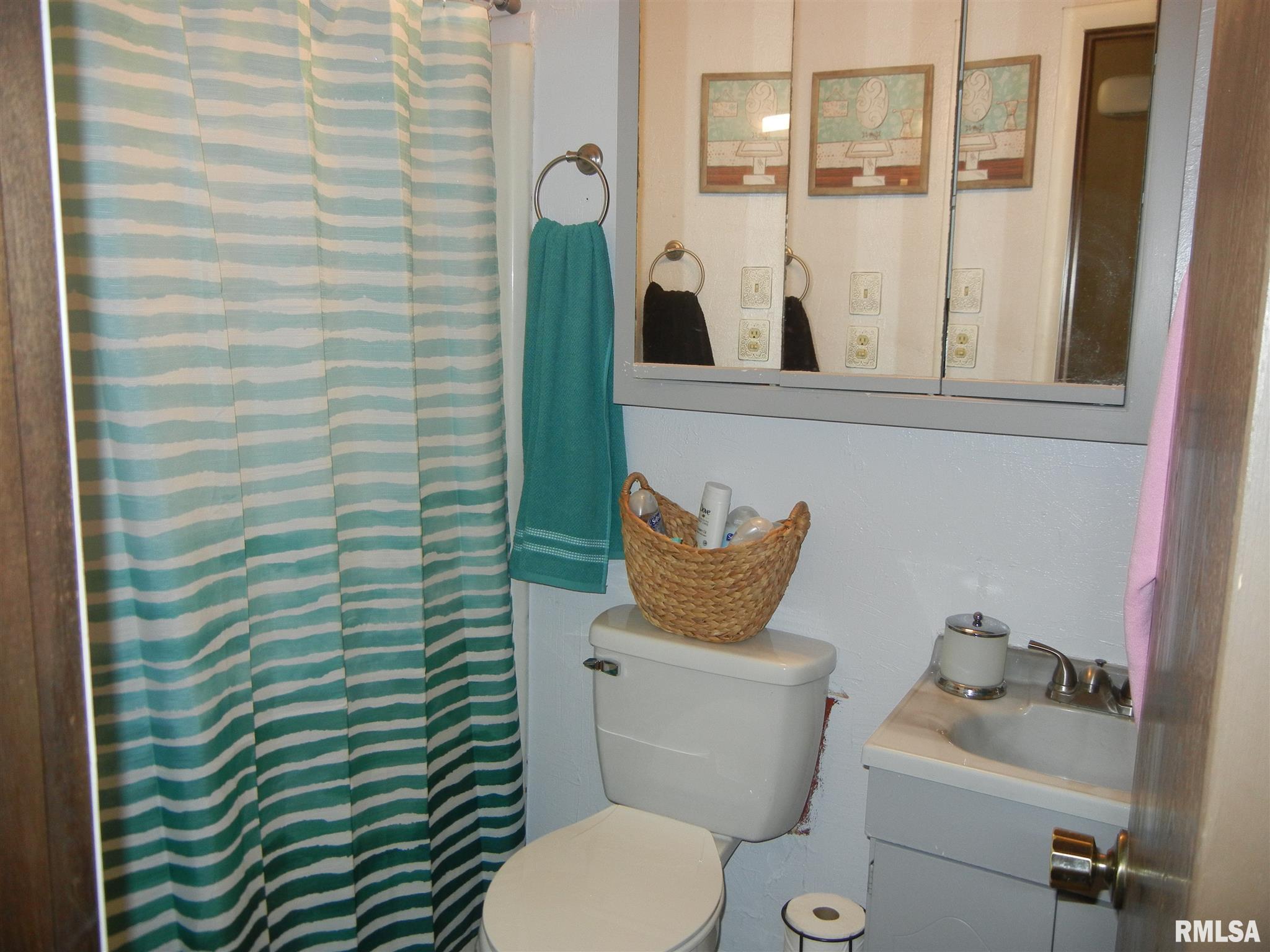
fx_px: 1101
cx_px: 635
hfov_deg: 60.0
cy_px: 476
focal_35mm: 30
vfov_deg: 46.8
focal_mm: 5.4
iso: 200
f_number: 3.5
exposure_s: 1/30
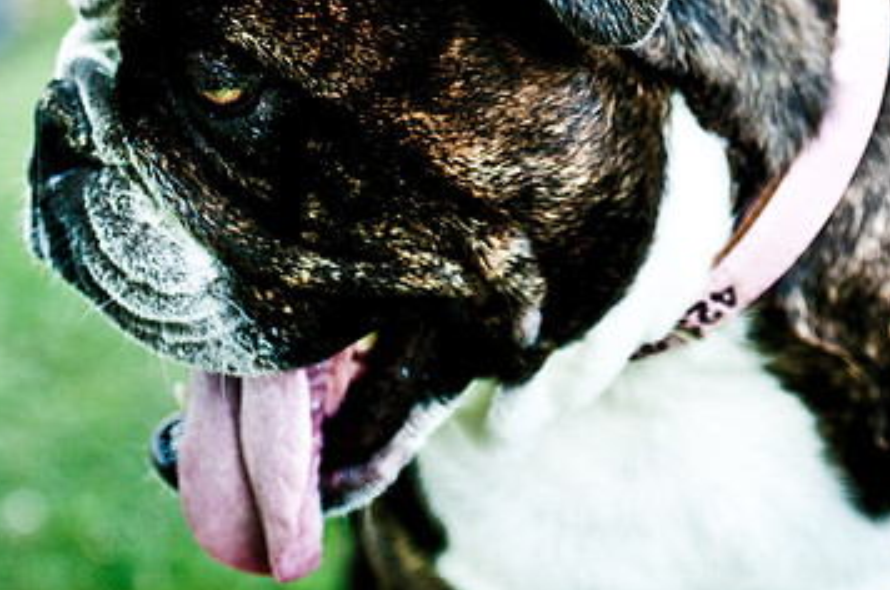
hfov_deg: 12.0
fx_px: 4220
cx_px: 445
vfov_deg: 8.0
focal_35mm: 171
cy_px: 199
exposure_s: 1/1000
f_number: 2.8
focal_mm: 70
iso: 200
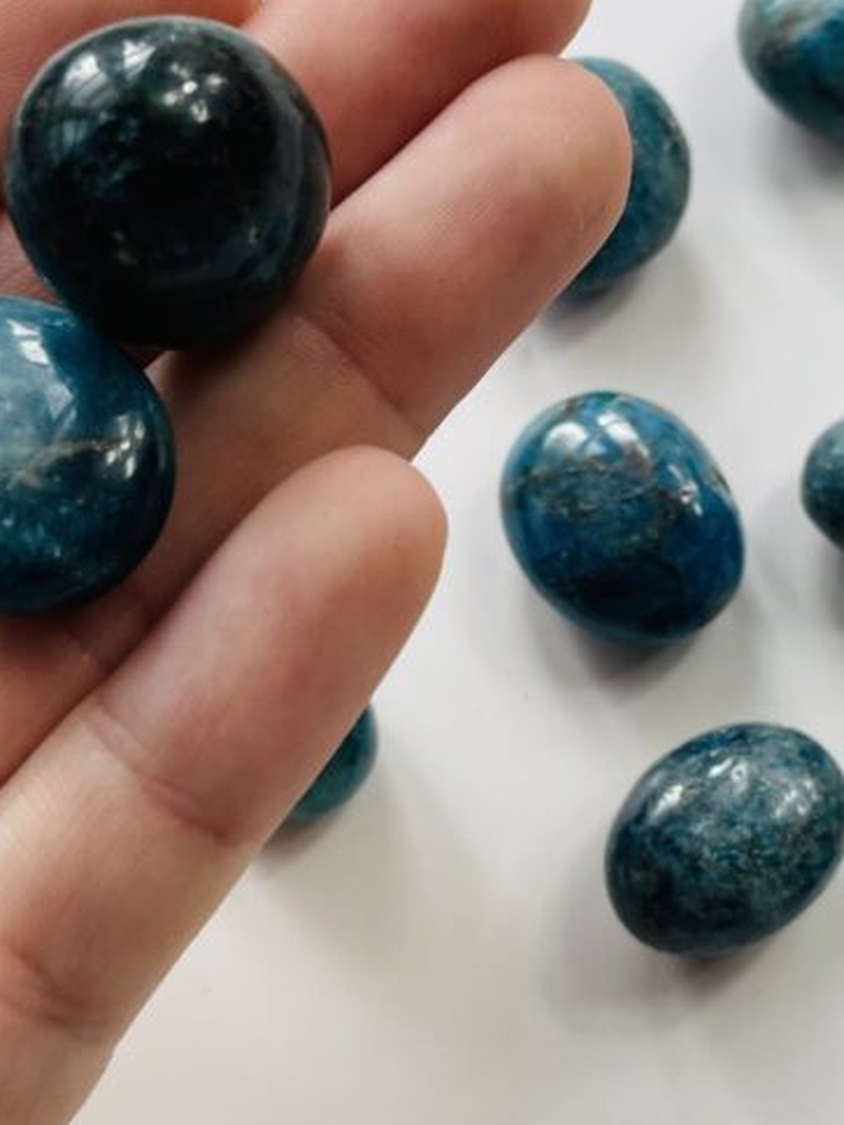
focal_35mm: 55
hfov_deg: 26.4
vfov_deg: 34.9
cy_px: 537
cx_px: 565
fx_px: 1788
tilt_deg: -70.4
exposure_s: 1/419
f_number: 1.6
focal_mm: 4.2
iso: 32
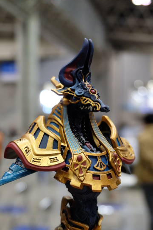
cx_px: 86
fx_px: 415
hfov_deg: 20.9
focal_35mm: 65
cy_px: 164
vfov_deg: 30.6
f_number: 4.7
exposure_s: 1/70
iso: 3200
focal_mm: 29.5
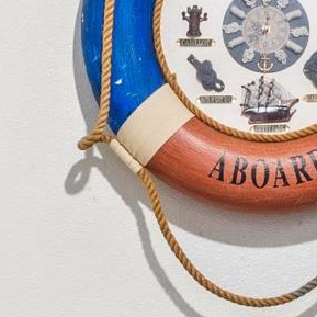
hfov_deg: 11.4
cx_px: 252
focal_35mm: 152
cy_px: 408
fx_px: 1577
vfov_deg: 11.2
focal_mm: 11.5
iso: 400
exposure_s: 1.3
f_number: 7.1
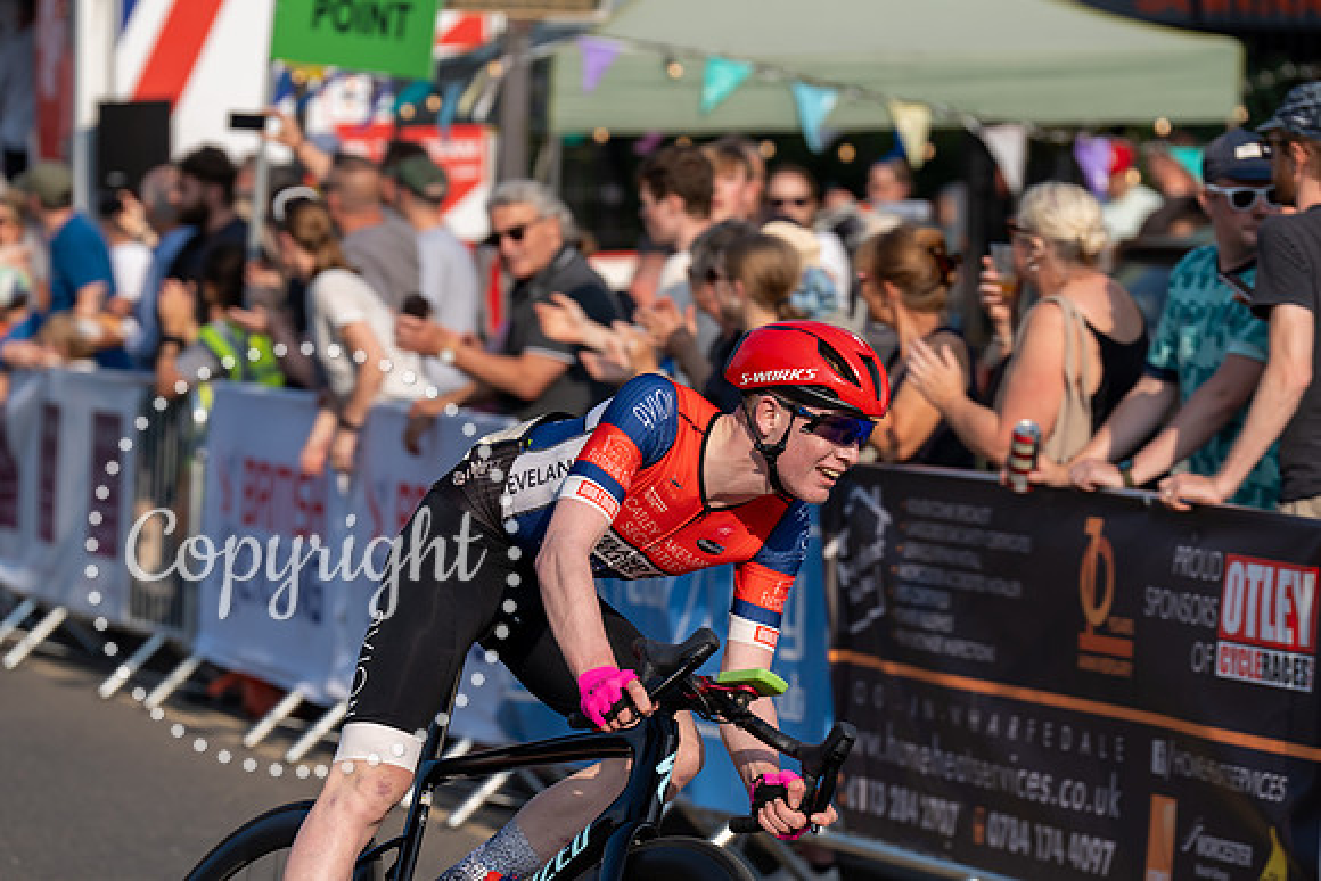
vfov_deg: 7.4
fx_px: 6790
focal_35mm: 185
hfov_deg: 11.1
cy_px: 440
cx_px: 660
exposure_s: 1/1000
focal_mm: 185
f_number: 5
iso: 160
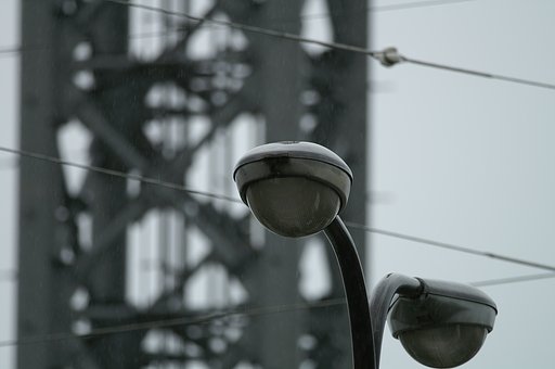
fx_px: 11548
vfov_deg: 1.8
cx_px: 278
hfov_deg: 2.8
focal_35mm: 750
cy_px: 184
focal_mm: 500
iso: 100
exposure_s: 1/250
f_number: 4.5
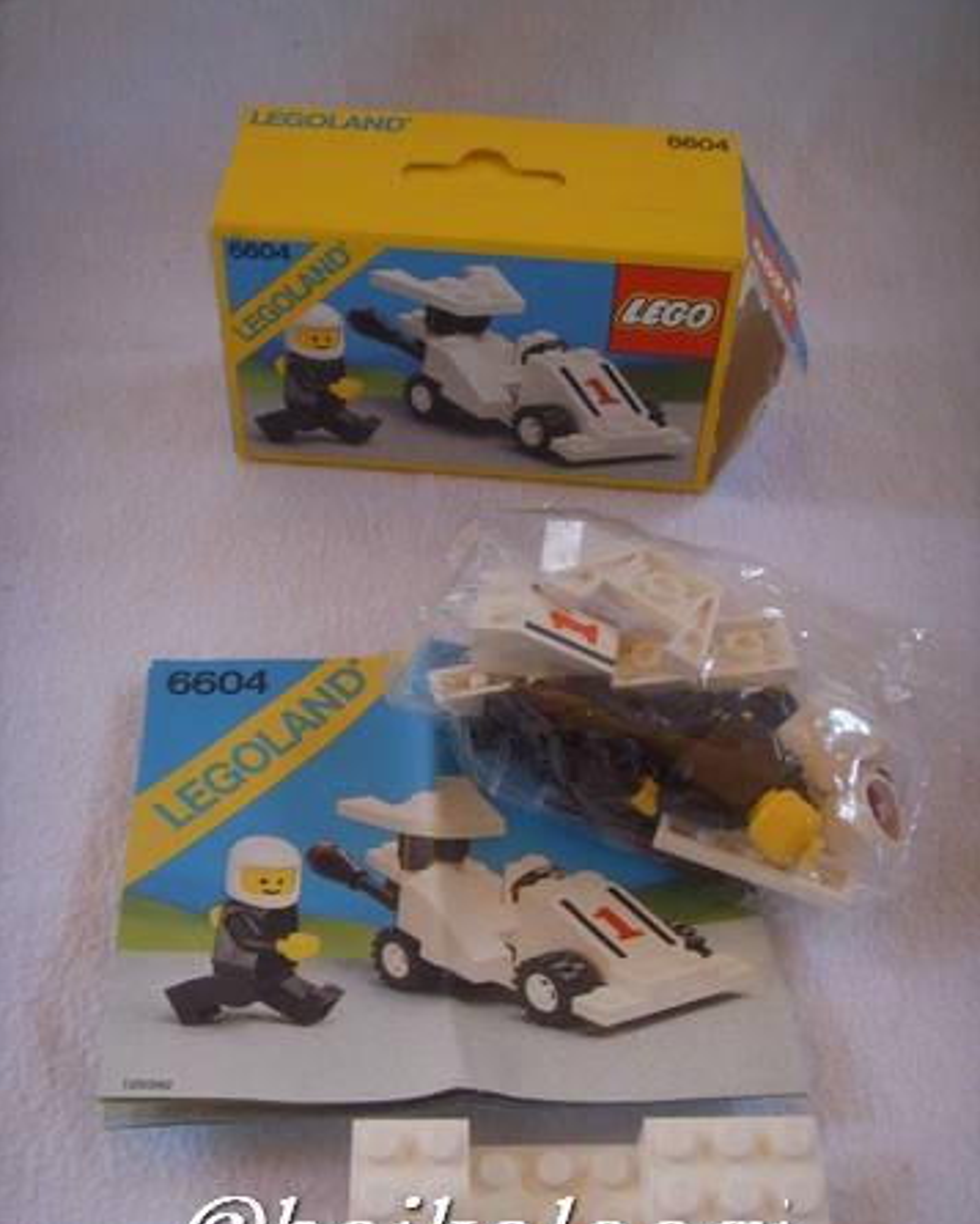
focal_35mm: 41
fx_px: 1486
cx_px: 489
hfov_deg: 36.5
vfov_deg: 44.8
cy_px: 650
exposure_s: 1/45
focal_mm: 6.6
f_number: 3.5
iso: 100
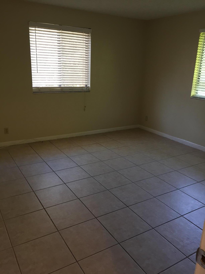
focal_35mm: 29
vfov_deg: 61.7
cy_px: 137
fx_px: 229
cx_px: 102
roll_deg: -2.0
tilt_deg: -17.0
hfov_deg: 48.2
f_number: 2.2
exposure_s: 1/30
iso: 80
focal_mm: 4.15
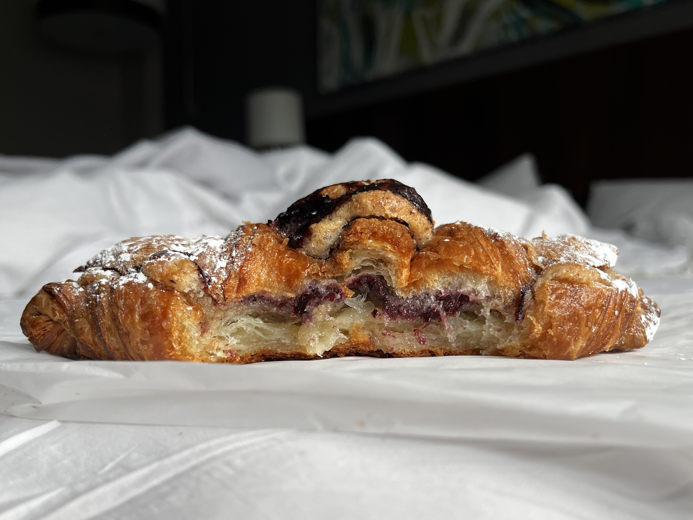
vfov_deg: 53.1
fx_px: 520
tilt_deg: -3.3
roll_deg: +0.7
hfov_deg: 67.3
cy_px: 260
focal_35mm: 26
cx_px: 346
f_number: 1.6
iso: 50
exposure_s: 1/333
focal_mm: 5.1
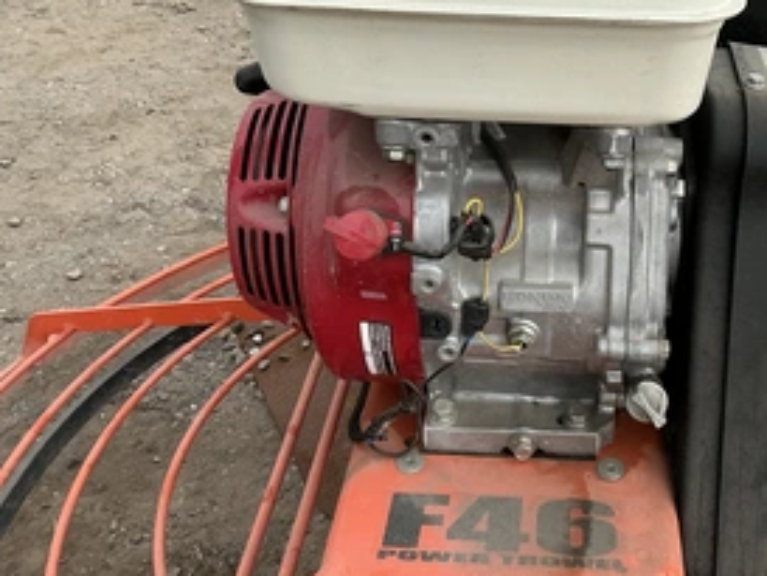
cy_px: 197
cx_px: 551
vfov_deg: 34.9
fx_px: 909
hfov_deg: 44.6
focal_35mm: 41
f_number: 1.8
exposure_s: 1/781
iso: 25
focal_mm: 3
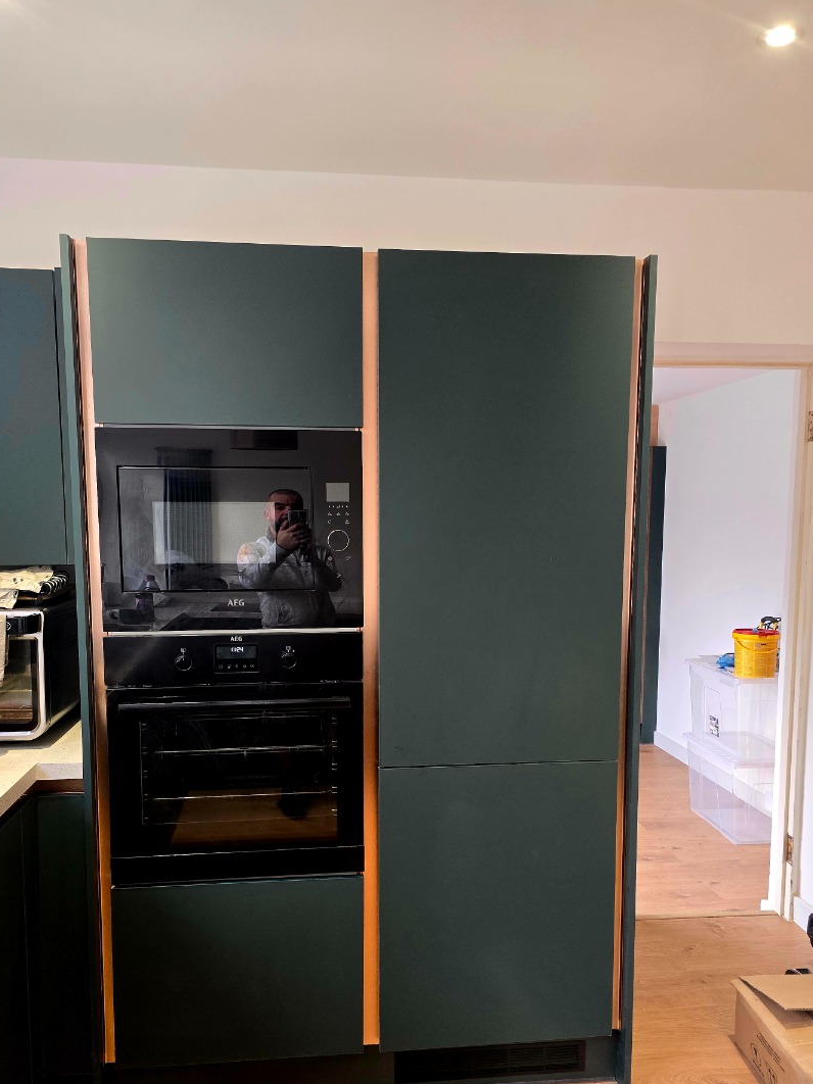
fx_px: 815
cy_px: 606
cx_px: 403
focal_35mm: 26
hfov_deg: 53.0
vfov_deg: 67.1
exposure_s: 1/100
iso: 320
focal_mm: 6.3
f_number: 1.7
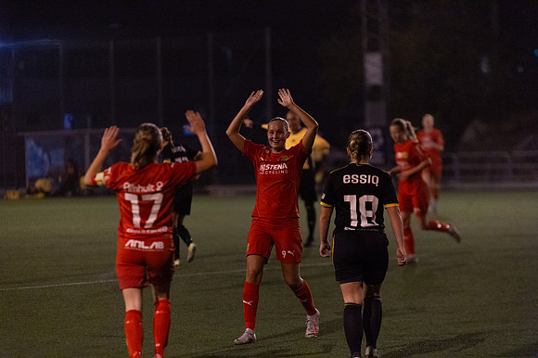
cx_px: 269
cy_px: 179
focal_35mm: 200
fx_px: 2987
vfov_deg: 6.9
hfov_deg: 10.3
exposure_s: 1/640
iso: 8000
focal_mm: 200
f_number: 2.8
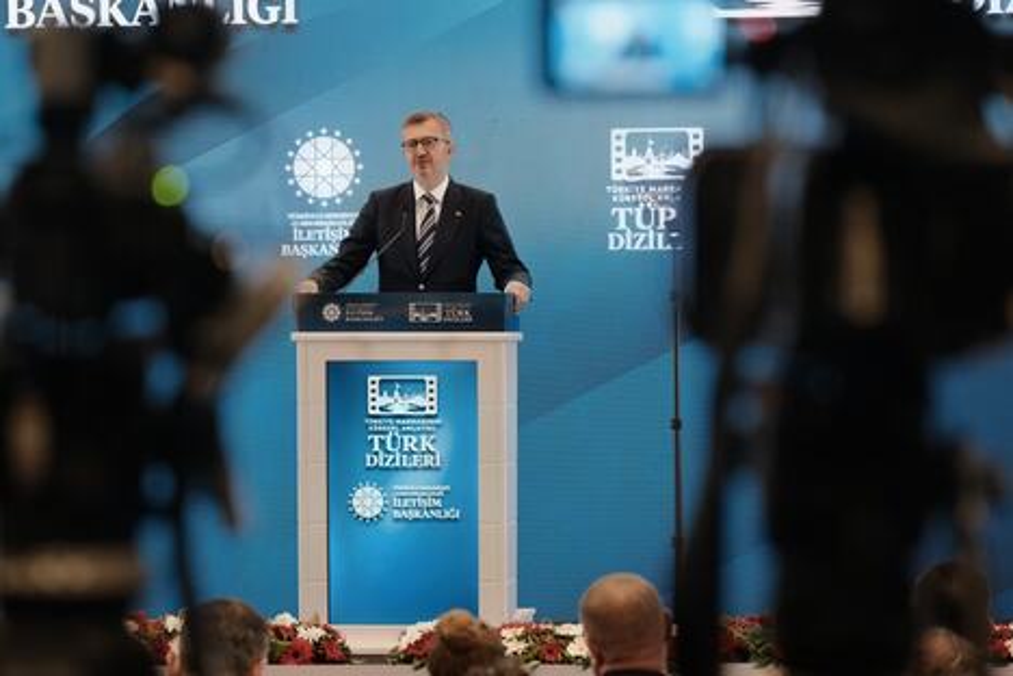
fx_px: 4811
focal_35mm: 171
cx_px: 506
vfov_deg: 8.0
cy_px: 338
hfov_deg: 12.0
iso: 3200
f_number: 5
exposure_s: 1/52
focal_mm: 113.7
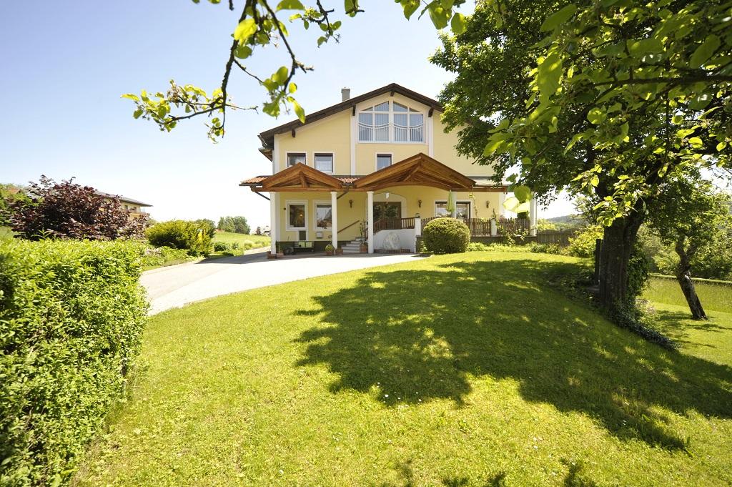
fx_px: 345
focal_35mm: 17
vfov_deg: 70.3
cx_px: 366
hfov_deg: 93.3
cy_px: 244
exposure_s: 1/250
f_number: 8
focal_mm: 17
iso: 400
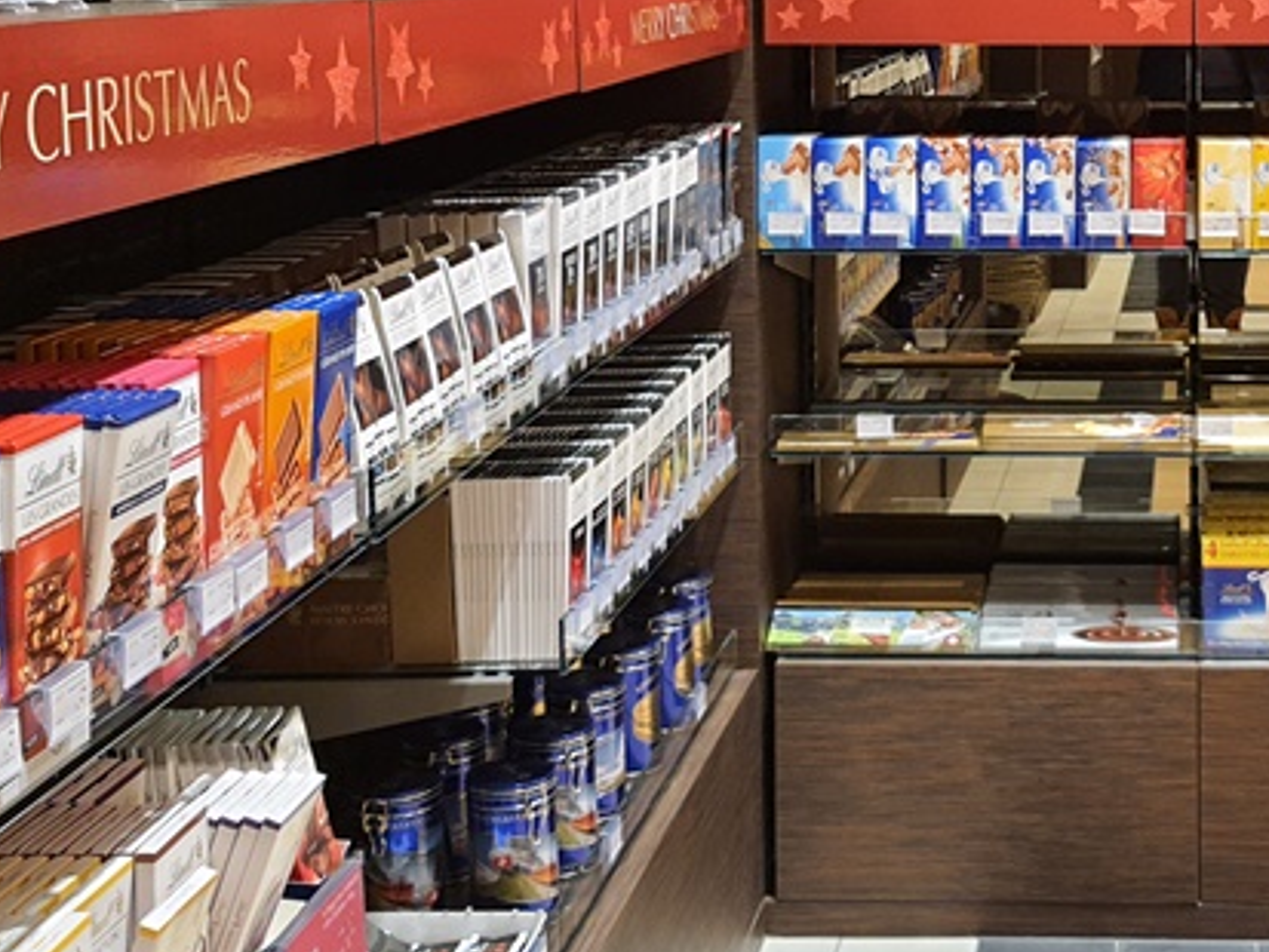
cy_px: 111
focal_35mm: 63
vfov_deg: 22.8
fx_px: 2310
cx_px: 1100
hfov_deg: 29.6
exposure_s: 1/100
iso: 160
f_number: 1.7
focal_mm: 4.32
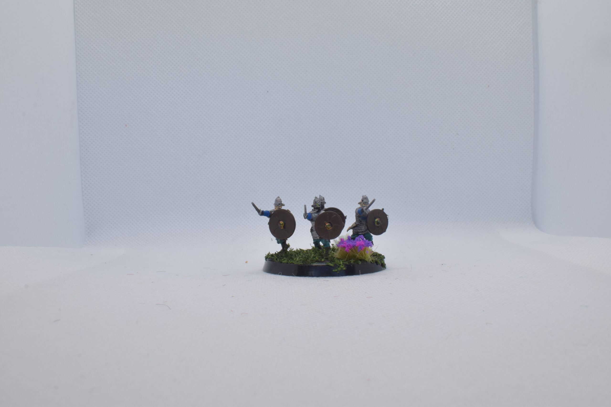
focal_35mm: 34
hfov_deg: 55.1
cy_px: 204
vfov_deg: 38.4
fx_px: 586
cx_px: 306
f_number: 20
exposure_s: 1/60
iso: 800
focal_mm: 23
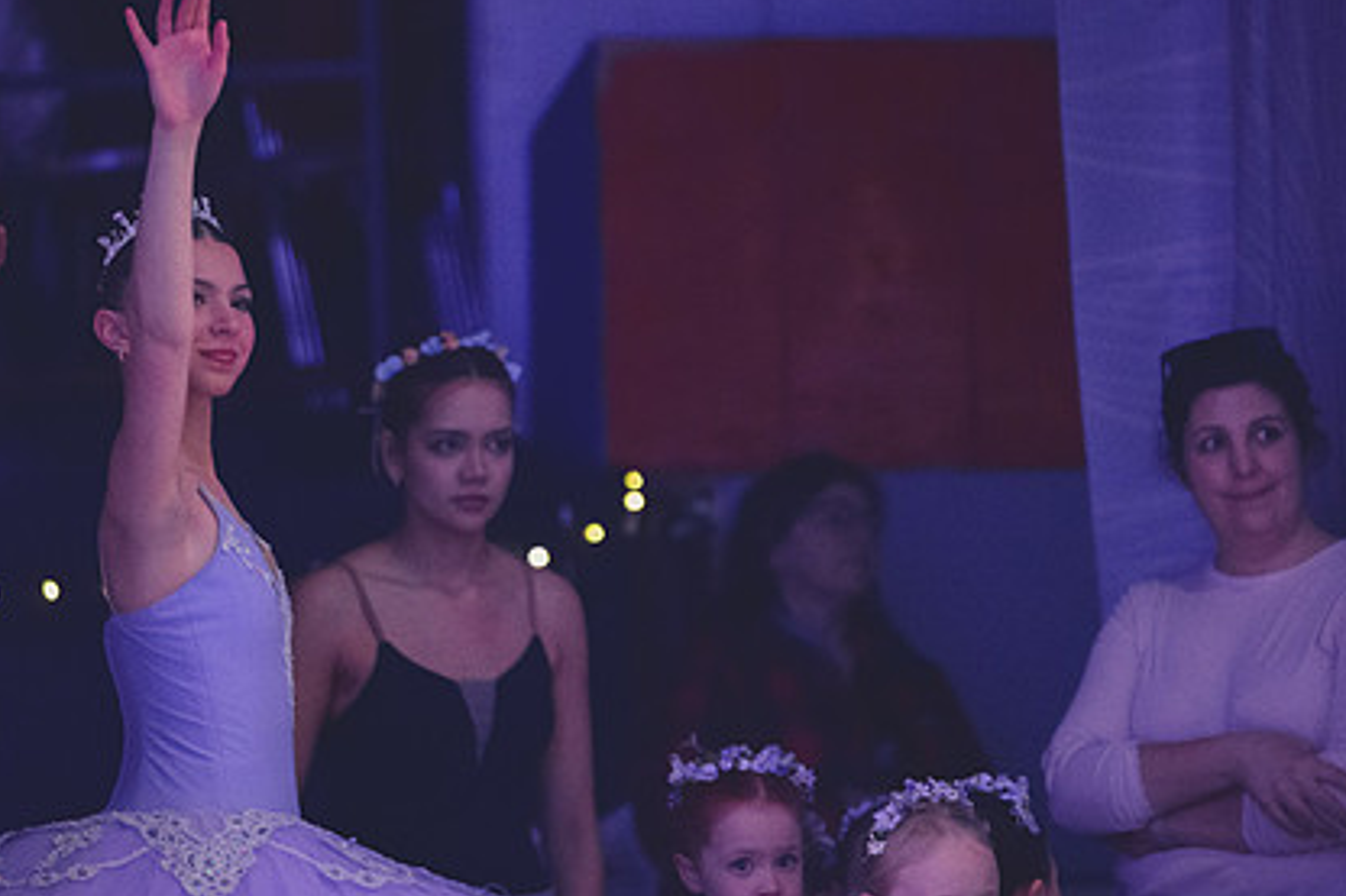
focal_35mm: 337
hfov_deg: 6.1
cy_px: 363
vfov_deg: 4.1
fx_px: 12594
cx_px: 356
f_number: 2.8
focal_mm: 200
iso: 12800
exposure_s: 1/250
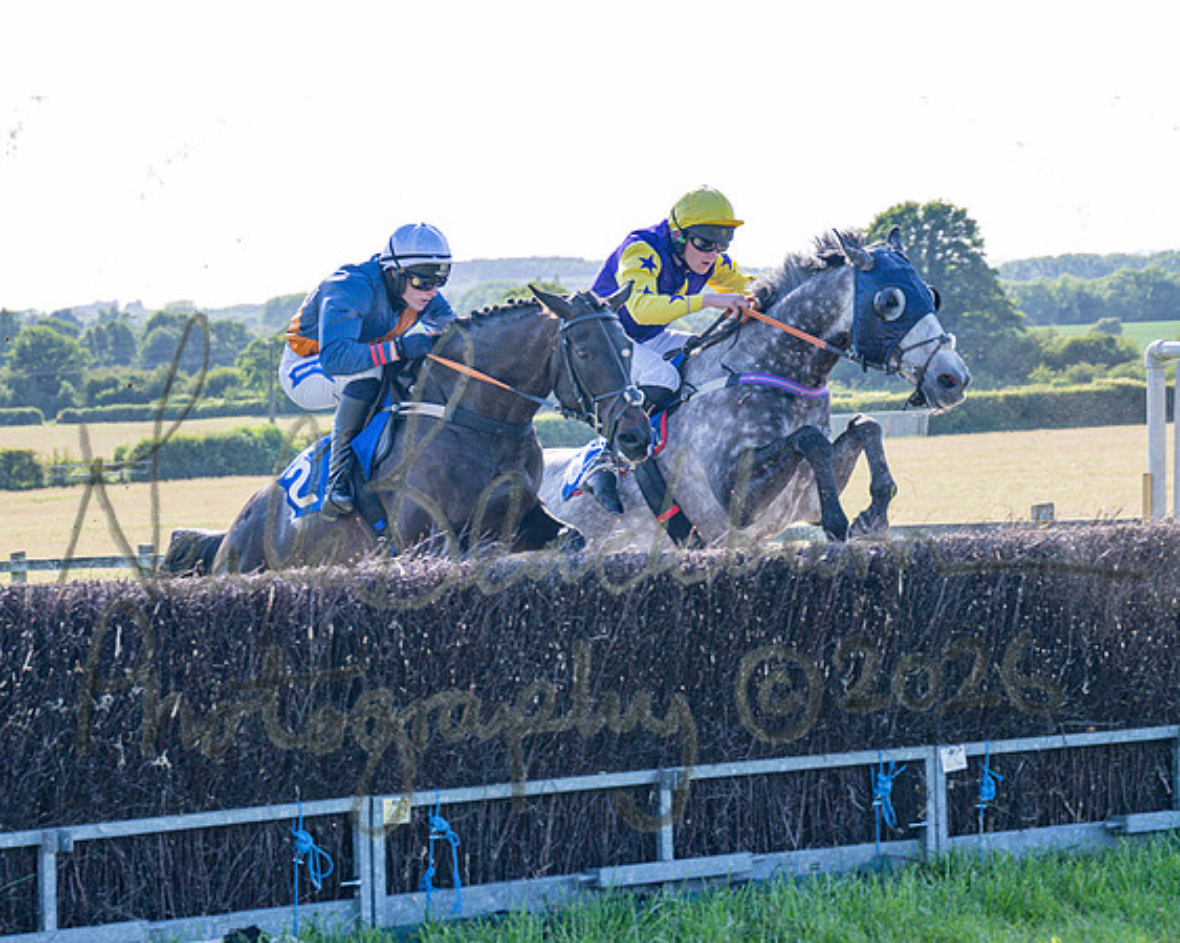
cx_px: 316
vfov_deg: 12.4
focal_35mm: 124
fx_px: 4346
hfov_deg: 15.4
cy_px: 349
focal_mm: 70
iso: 320
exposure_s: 1/1250
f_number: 4
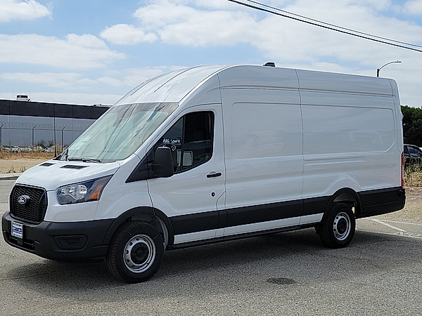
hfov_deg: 67.3
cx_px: 211
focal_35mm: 26
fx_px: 317
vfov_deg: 53.1
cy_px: 158
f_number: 1.8
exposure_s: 1/5000
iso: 50
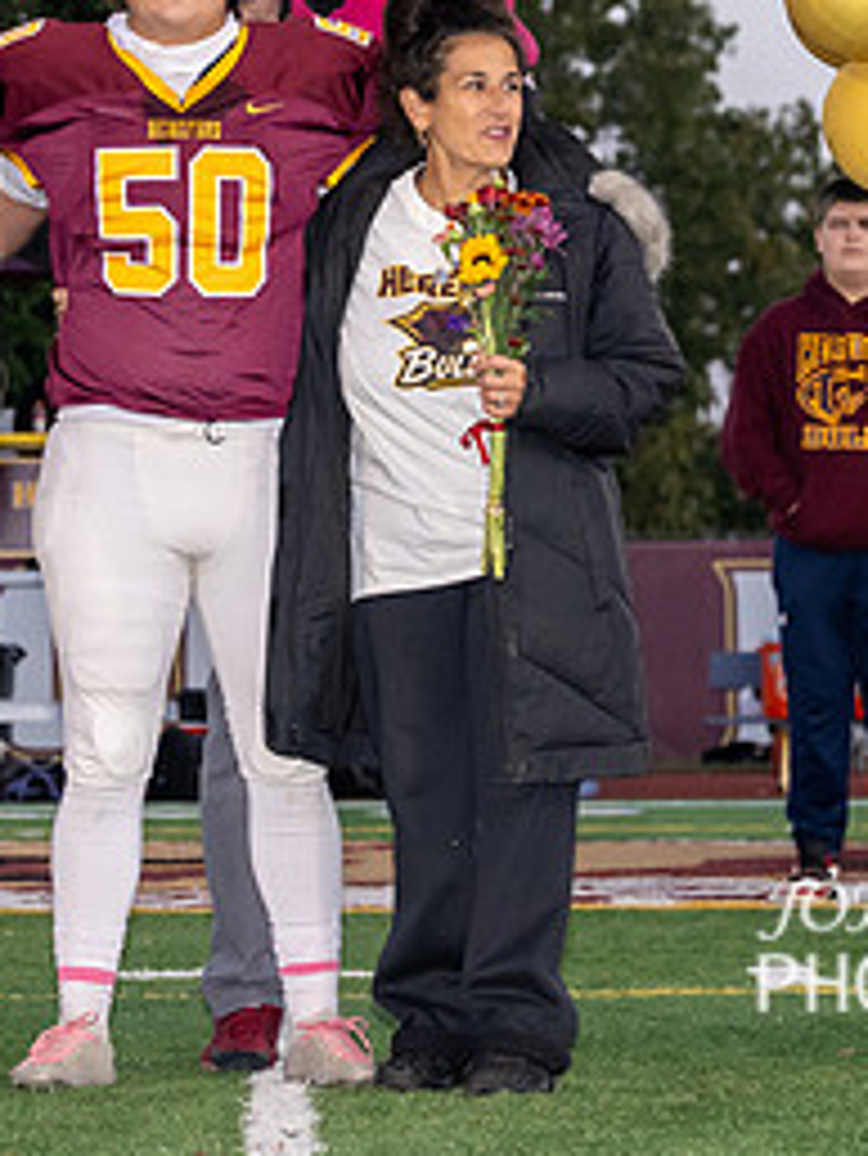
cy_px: 331
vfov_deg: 7.0
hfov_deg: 5.3
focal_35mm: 282
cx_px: 474
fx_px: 9420
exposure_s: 1/200
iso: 1000
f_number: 4.5
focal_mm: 70
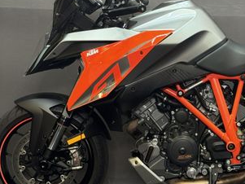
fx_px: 722
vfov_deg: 14.5
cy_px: 79
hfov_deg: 19.0
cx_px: 208
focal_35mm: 102
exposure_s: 1/50
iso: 125
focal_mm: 6.76
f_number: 1.78
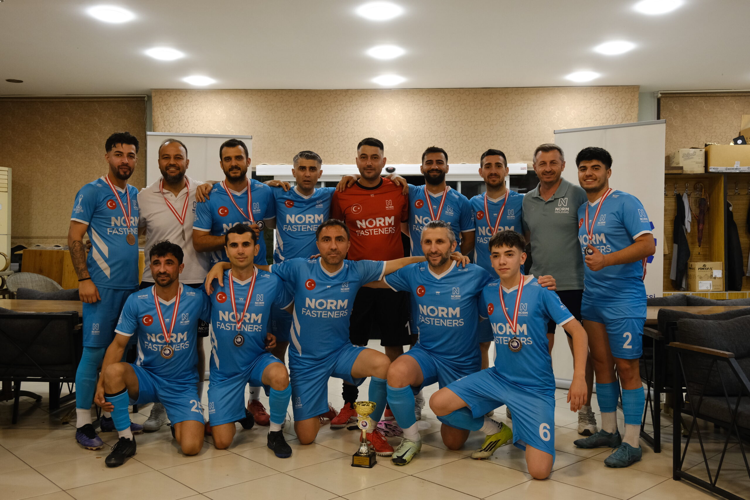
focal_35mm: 33
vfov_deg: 40.0
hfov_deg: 57.2
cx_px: 375
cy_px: 250
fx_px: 687
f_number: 4
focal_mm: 22
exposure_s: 1/160
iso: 2000
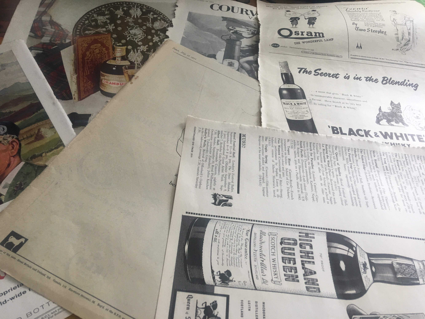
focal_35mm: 29
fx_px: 356
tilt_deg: -47.2
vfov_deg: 48.2
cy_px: 160
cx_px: 212
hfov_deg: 61.7
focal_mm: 4.15
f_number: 2.2
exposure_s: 1/33
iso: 40
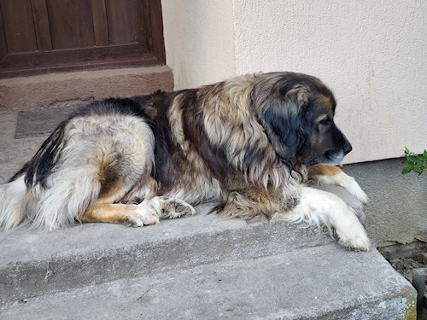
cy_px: 160
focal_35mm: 46
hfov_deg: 41.2
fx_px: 567
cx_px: 214
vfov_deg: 31.5
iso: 50
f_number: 1.65
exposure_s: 1/167
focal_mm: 6.19
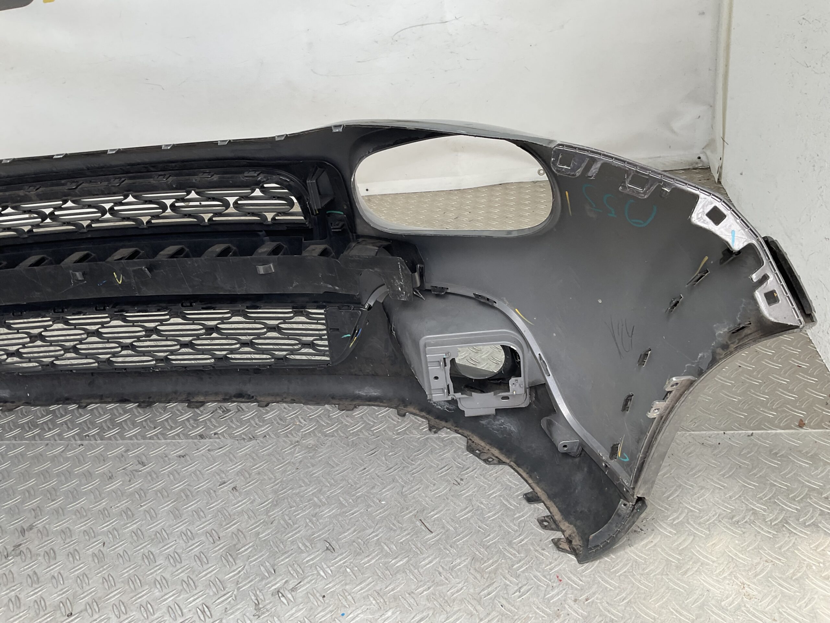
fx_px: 695
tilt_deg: -30.2
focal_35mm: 29
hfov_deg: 61.7
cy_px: 312
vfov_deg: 48.2
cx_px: 415
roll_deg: +11.9
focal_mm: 3
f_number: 1.8
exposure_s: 1/120
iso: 20
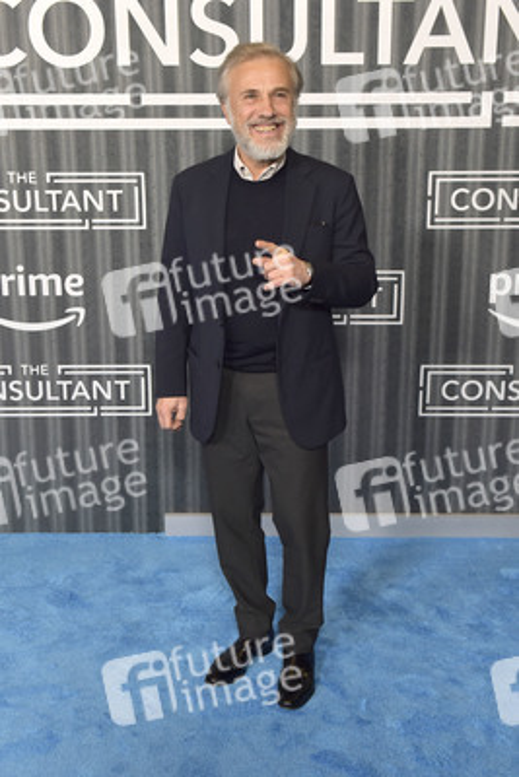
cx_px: 260
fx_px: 821
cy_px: 388
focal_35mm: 38
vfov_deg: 50.7
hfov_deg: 35.1
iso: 2500
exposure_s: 1/250
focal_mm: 38
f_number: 6.3
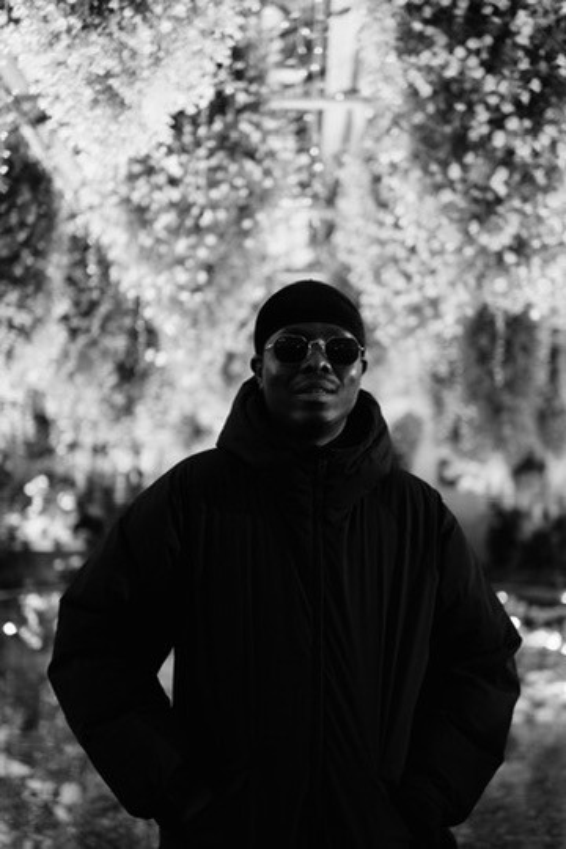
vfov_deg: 43.6
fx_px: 1061
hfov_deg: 29.9
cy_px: 424
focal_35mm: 45
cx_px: 283
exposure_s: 1/60
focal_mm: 30
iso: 1000
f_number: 1.4
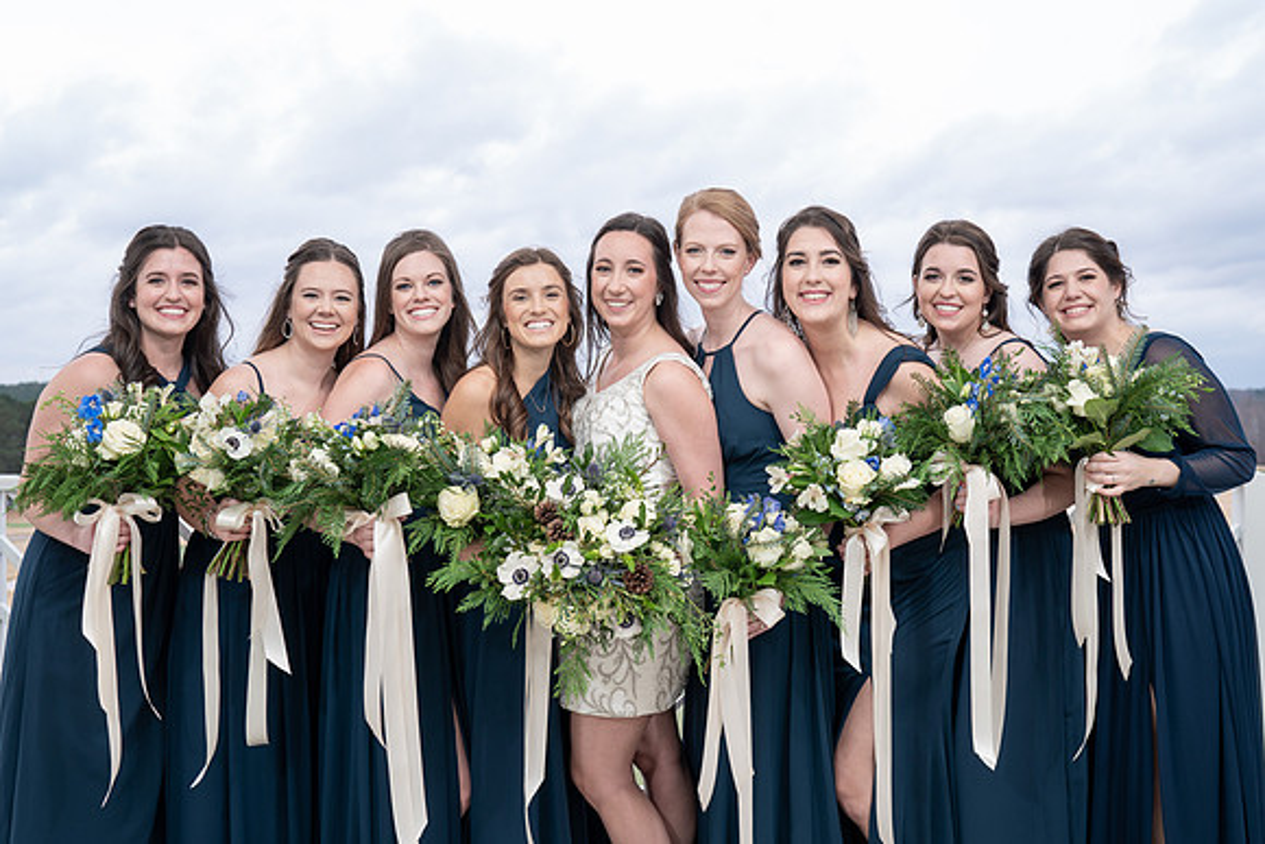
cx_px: 643
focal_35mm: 37
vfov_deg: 36.0
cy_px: 438
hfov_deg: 52.0
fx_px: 1297
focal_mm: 35
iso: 64
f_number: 4
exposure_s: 1/250
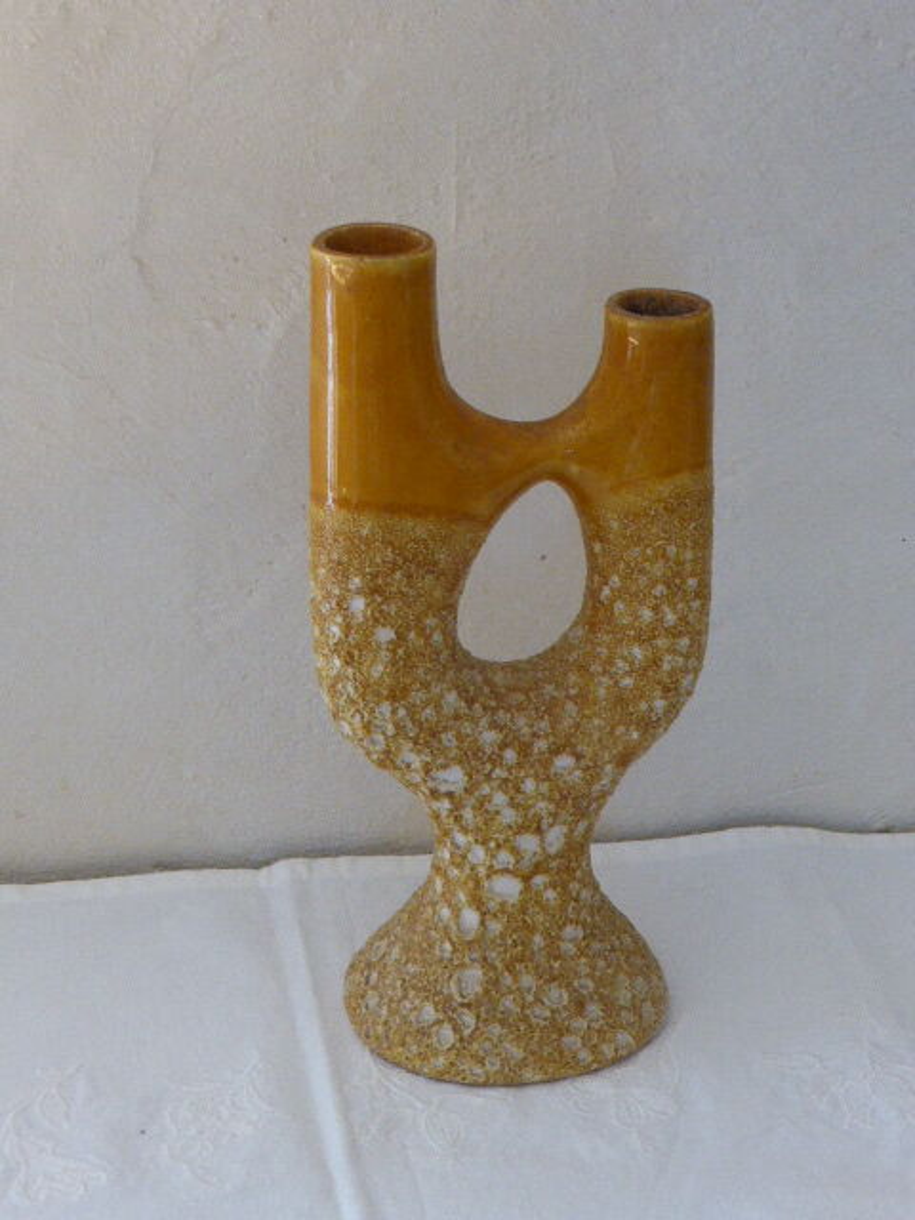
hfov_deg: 18.7
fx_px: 2784
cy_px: 610
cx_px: 458
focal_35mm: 79
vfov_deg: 24.7
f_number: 5
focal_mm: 13.3
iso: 400
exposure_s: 1/50
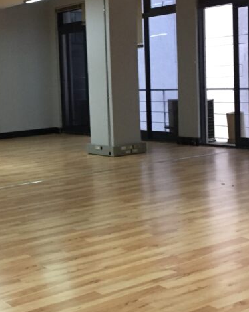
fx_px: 572
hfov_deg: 24.3
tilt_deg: -7.1
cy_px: 137
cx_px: 60
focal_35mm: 62
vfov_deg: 30.5
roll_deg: +1.2
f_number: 2.2
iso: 200
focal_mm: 4.15
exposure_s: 1/33
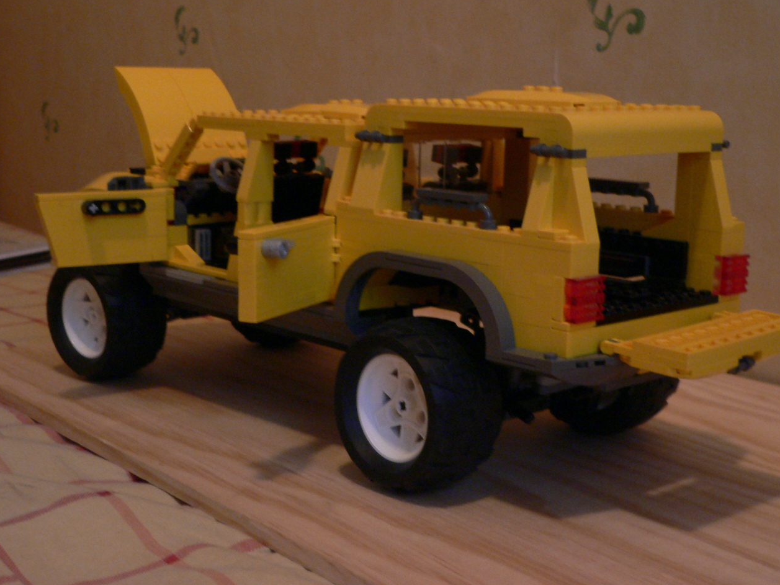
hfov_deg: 34.9
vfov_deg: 26.6
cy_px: 292
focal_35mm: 55
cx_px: 391
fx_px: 1239
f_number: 2.8
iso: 200
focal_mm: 8.9
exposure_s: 1/4
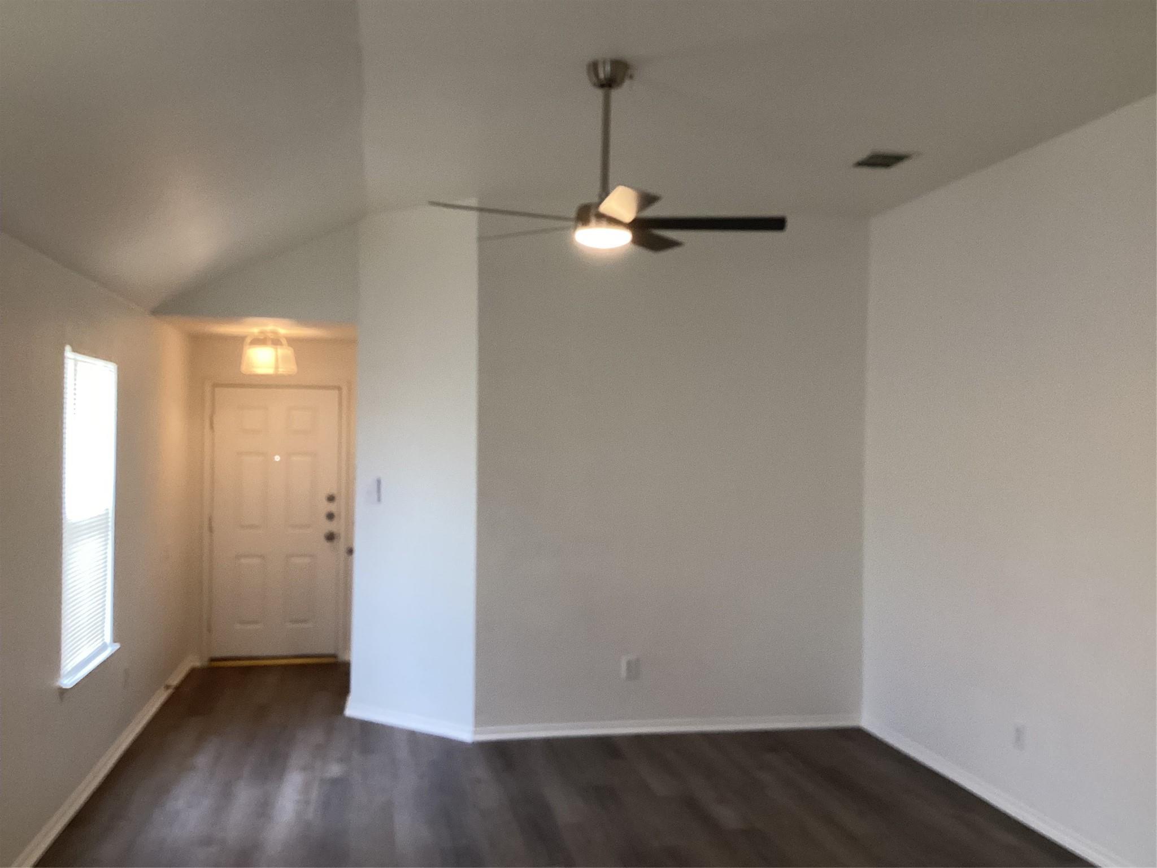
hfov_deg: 58.4
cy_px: 434
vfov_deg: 45.4
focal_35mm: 31
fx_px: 1036
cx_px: 578
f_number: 2.4
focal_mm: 3.3
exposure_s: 1/120
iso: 100
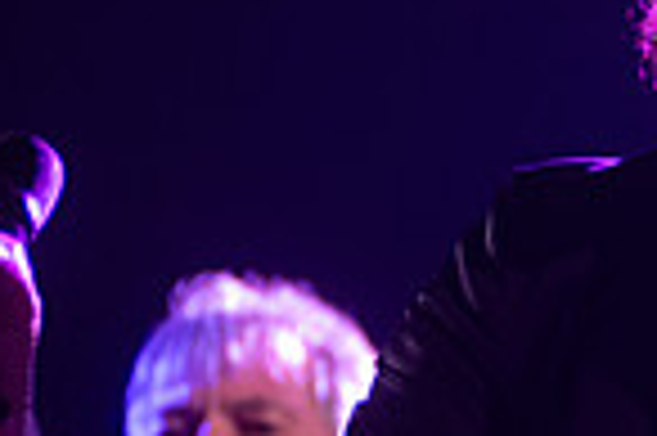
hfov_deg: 6.5
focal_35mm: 318
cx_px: 702
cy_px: 317
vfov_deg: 4.3
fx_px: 5797
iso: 1600
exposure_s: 1/200
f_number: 3.2
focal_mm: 80
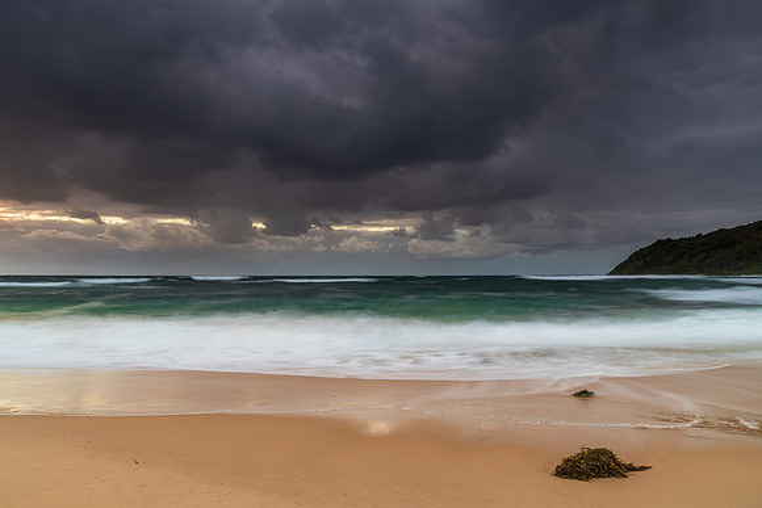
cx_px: 381
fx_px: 606
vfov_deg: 45.5
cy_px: 254
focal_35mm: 29
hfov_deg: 64.3
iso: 50
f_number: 9
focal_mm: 28
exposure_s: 2.5
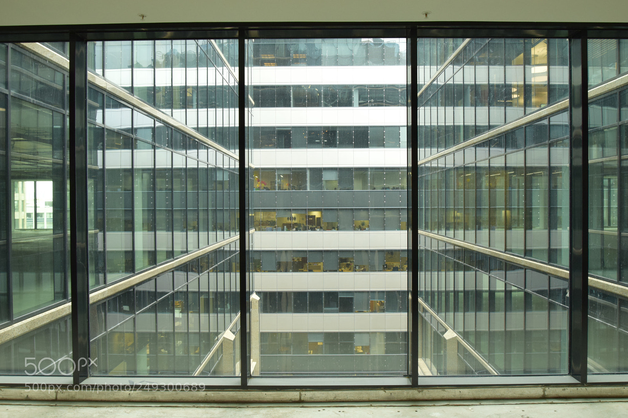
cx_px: 314
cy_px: 209
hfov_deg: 67.4
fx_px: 471
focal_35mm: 27
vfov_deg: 47.9
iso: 800
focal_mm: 18
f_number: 7.1
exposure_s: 1/20
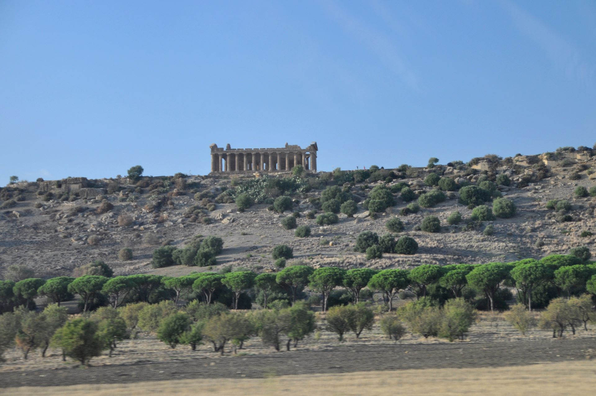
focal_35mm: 93
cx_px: 298
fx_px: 1538
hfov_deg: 21.9
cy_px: 198
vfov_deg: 14.7
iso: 400
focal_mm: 62
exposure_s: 1/80
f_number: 4.8
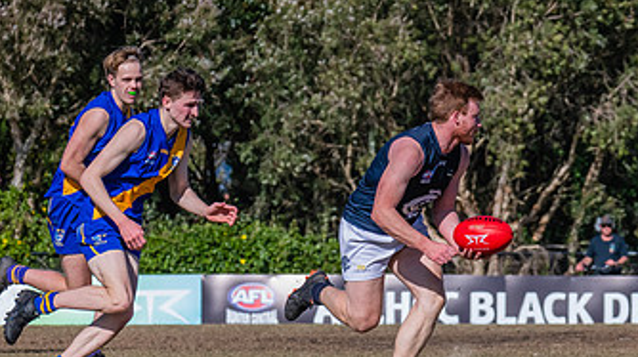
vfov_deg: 2.6
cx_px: 425
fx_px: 7841
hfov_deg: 4.7
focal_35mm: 464
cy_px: 258
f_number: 10
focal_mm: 220
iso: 800
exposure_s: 1/2000
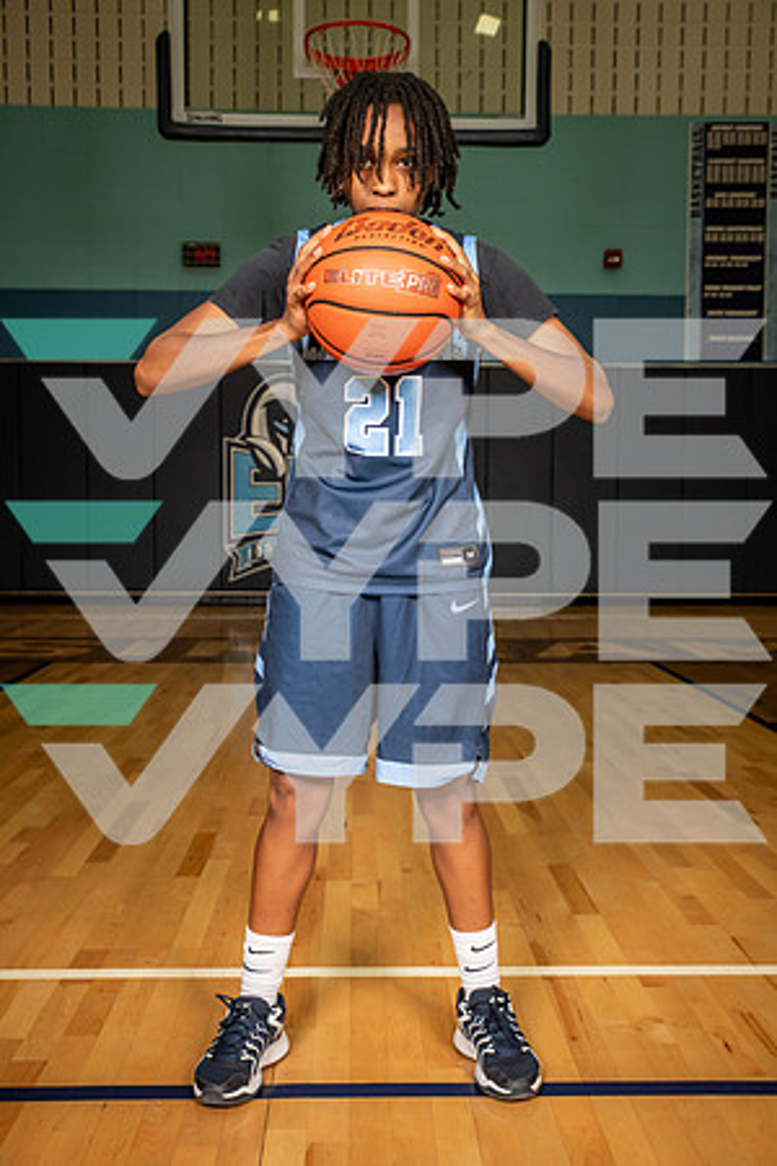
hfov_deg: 31.9
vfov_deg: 46.4
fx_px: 1360
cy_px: 583
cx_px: 388
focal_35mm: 42
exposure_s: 1/320
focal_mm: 42
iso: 640
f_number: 6.3
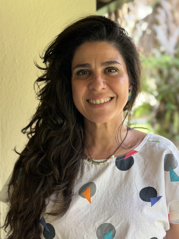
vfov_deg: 31.6
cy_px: 142
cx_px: 93
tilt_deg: -6.8
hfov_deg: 24.0
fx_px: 420
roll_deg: +0.4
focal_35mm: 61
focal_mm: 6.76
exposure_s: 1/177
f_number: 1.78
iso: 100
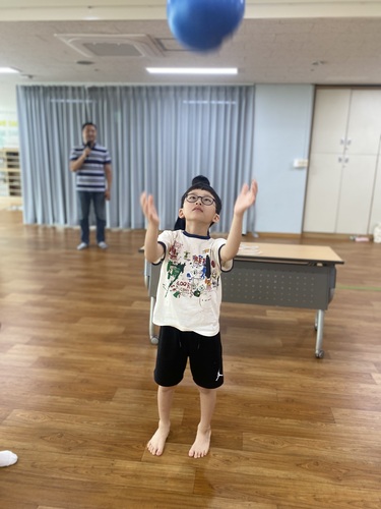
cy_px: 254
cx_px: 190
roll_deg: -2.7
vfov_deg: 67.3
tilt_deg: -13.7
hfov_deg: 53.1
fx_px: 382
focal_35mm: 26
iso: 100
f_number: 1.8
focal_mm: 4.25
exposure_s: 1/60
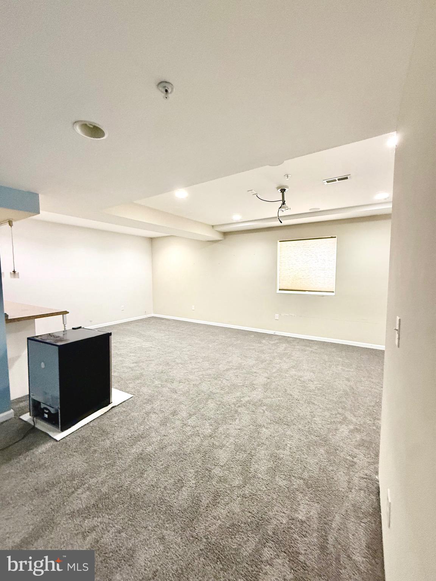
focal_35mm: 14
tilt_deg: -4.4
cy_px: 290
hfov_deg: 85.7
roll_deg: -0.2
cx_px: 218
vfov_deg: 102.1
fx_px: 235
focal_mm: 2.22
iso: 500
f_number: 2.2
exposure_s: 1/60
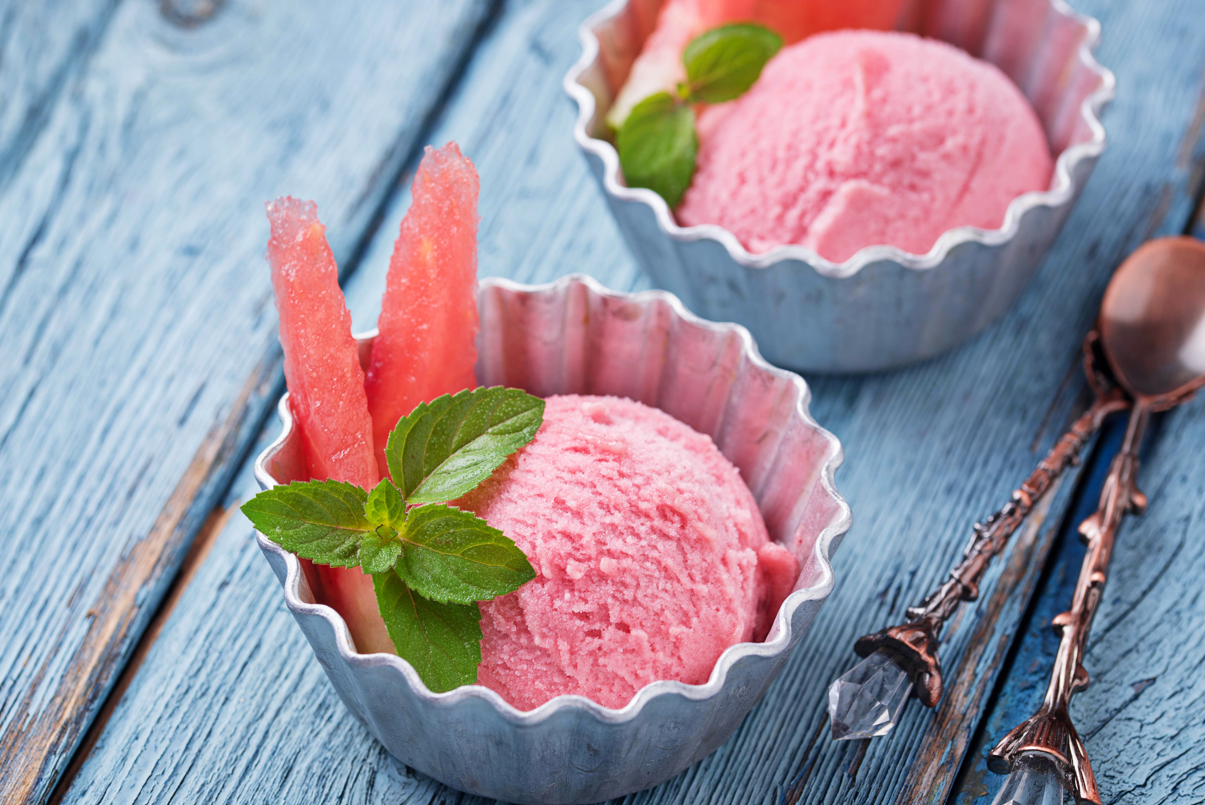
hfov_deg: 17.1
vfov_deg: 11.4
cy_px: 436
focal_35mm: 120
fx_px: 4018
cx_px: 569
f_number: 9
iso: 100
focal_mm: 105
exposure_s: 1/100
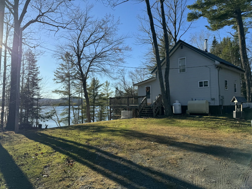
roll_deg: -0.1
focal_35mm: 24
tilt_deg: +2.0
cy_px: 94
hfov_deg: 71.6
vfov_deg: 56.8
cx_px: 126
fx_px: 175
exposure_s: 1/3247
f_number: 1.78
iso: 80
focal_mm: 6.76
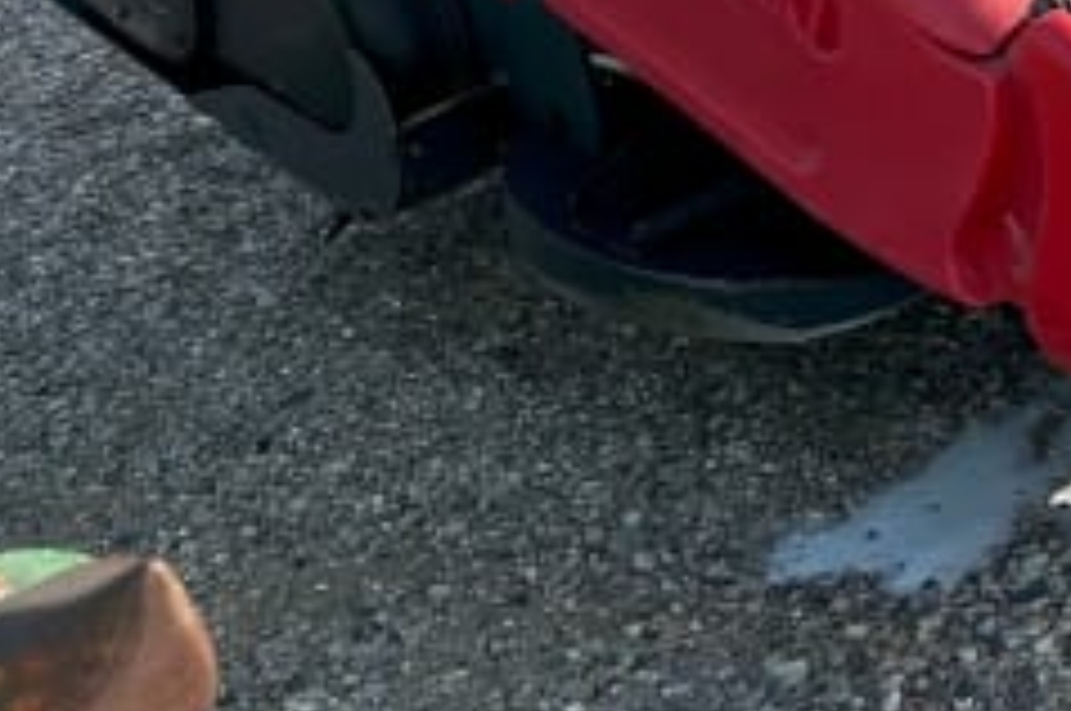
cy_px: -292
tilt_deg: -18.6
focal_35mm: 91
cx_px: 1624
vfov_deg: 14.2
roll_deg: +3.0
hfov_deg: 19.4
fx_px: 2704
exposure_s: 1/2083
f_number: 1.5
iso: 50
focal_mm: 5.7
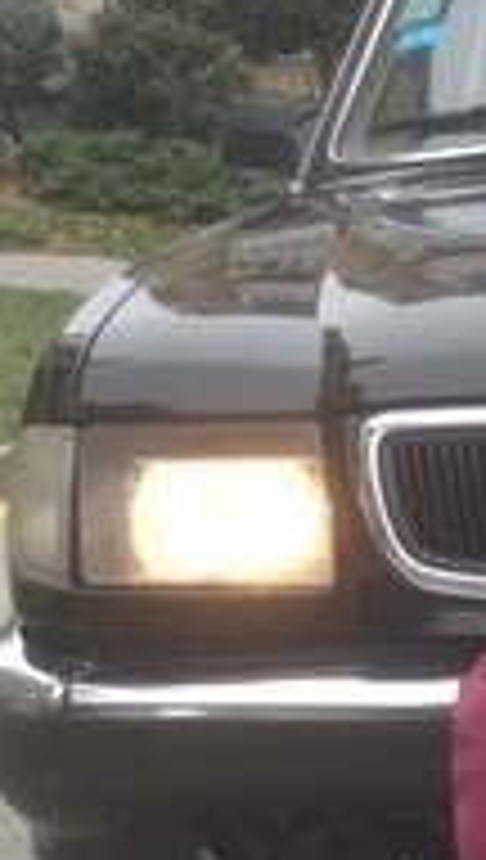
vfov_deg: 17.3
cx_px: 972
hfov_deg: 9.2
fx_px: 2830
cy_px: 480
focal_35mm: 124
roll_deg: +2.2
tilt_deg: -8.4
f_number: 2.4
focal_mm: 4.12
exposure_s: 1/209
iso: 50
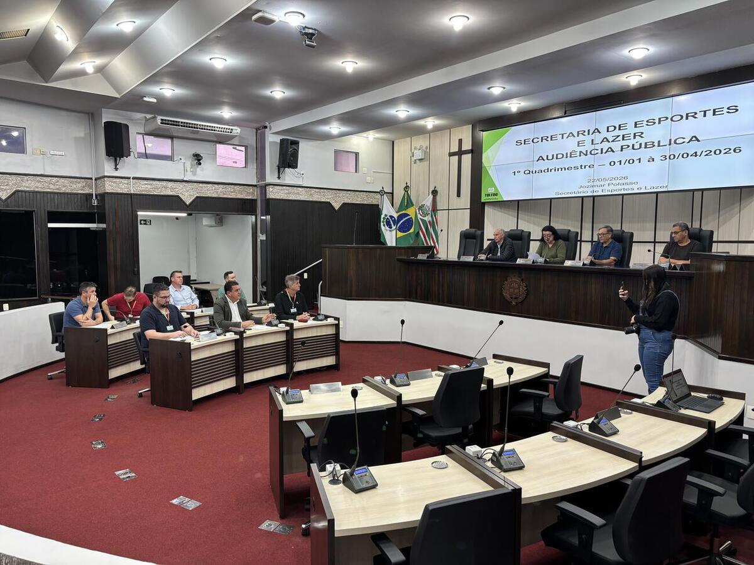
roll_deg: +0.1
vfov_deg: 53.1
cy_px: 282
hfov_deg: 67.3
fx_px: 566
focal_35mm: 26
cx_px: 377
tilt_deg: -4.0
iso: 100
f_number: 1.6
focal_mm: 5.96
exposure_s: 1/60
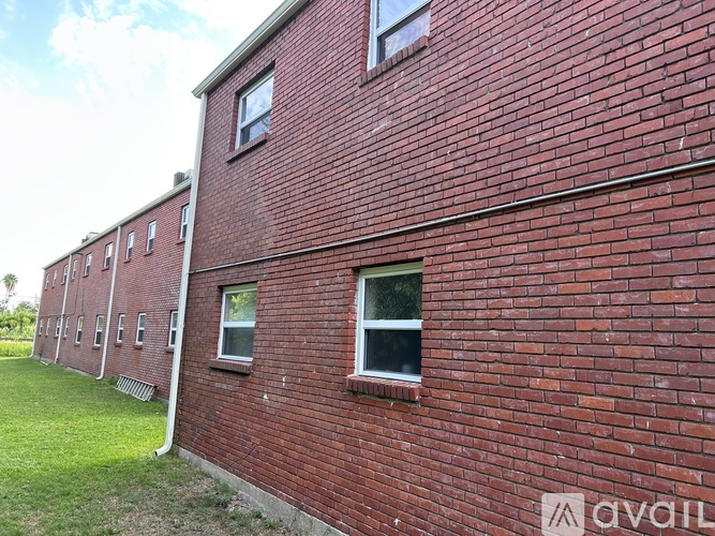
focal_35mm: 26
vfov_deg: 53.0
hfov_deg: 67.3
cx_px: 358
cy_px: 268
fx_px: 537
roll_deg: -2.2
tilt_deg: +9.7
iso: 40
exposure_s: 1/273
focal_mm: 5.7
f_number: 1.5
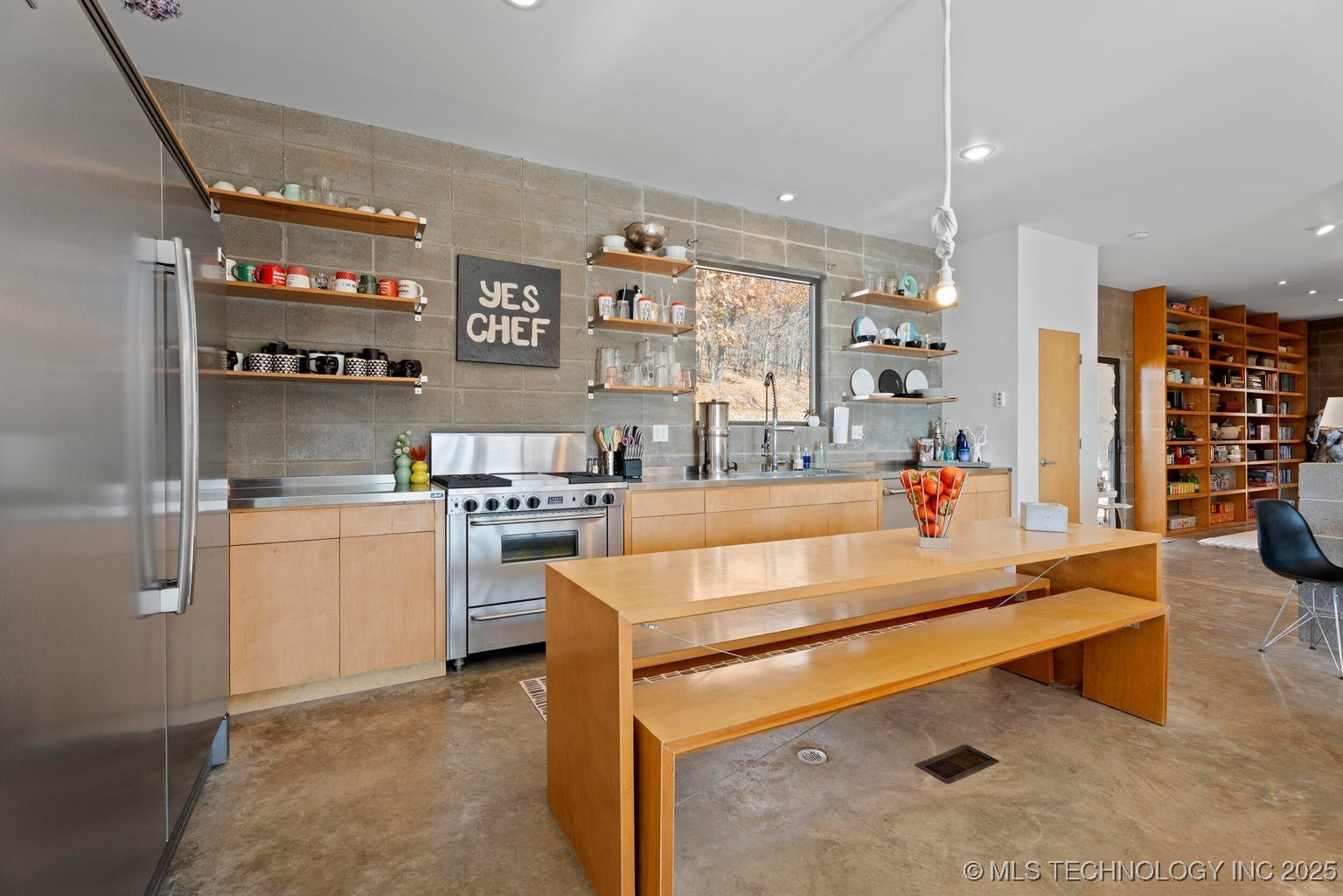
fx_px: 597
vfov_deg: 73.7
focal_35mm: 16
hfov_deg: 96.7
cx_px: 672
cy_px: 448
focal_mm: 16
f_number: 9
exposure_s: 1/2.5
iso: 250
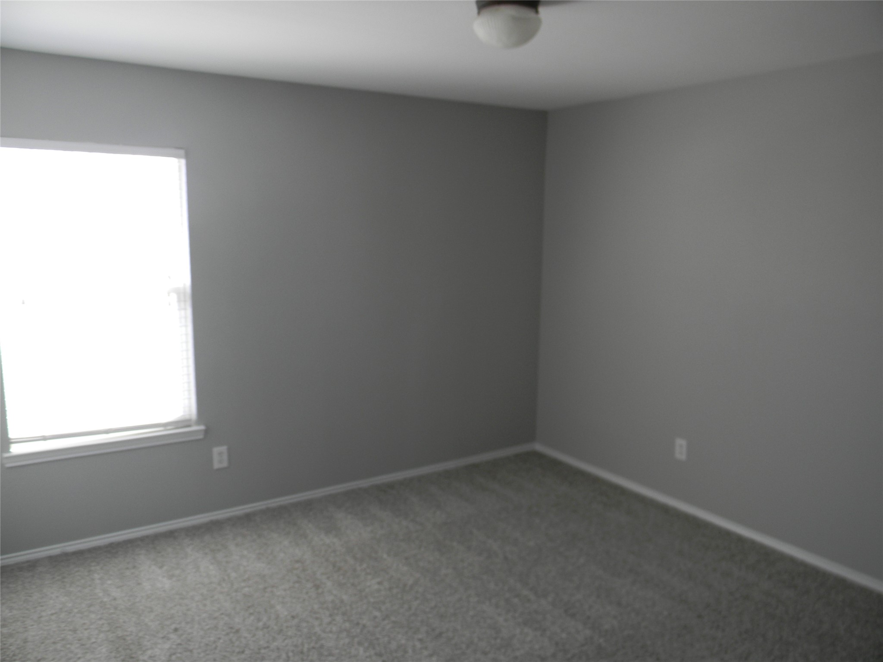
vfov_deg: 49.7
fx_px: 714
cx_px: 442
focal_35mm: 28
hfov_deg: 63.4
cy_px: 331
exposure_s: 1/30.7
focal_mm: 5
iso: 80
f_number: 3.5
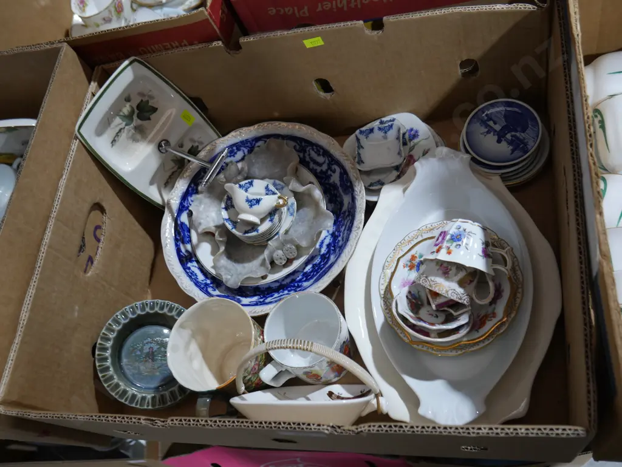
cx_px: 311
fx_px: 575
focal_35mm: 32
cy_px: 234
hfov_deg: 56.8
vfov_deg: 44.2
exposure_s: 1/60
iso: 500
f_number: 3.6
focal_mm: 16
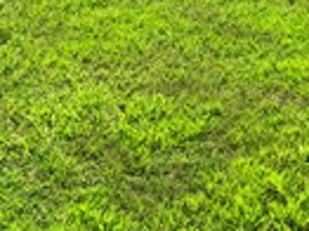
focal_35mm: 188
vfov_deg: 6.8
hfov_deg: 9.0
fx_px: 1677
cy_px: -554
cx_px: 859
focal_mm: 12.29
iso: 210
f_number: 2.8
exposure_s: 1/2000
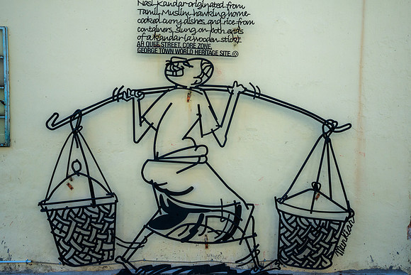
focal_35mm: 39
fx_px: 442
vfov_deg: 34.5
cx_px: 207
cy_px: 138
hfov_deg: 49.9
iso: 640
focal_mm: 38
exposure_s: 1/90
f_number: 22
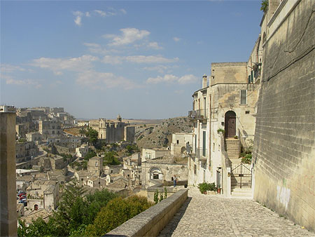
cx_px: 158
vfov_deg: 37.8
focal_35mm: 38
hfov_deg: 49.0
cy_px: 118
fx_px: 346
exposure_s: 1/745
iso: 50
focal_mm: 6.3
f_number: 4.9
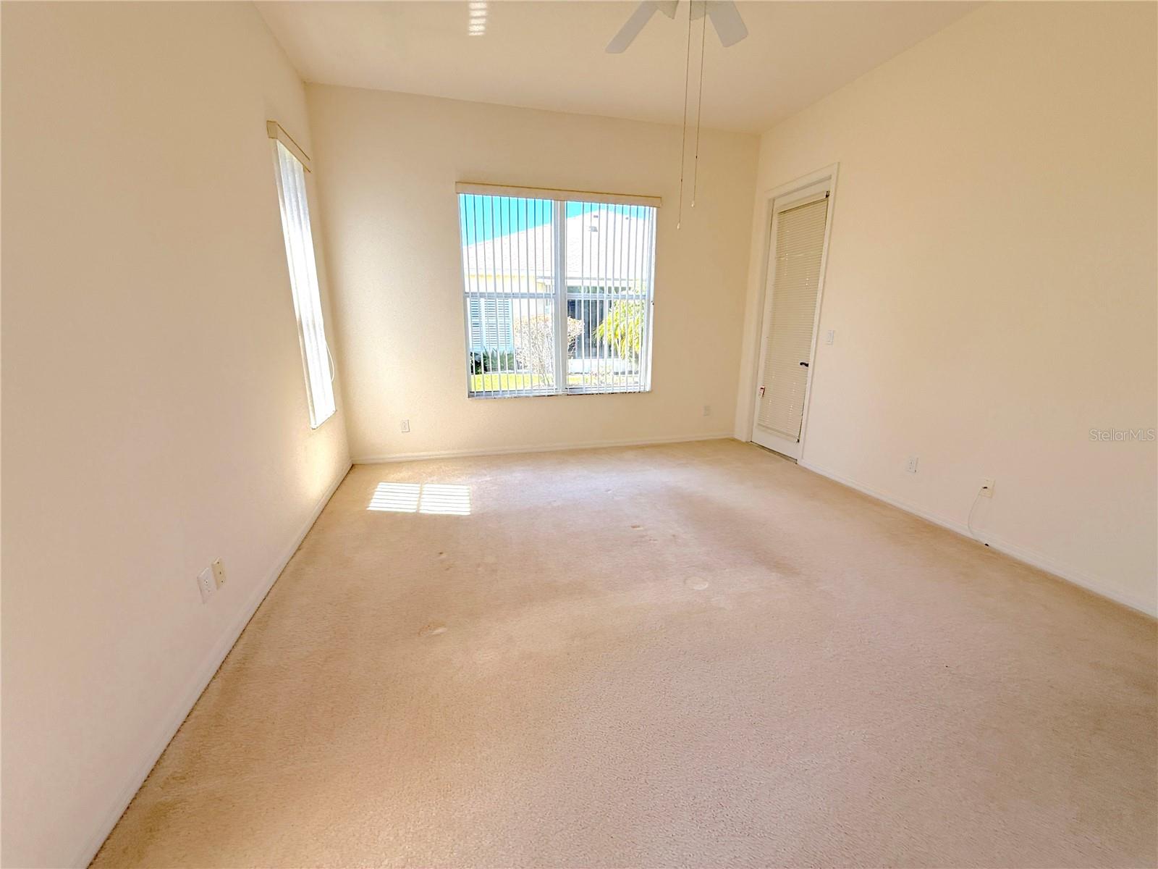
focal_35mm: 14
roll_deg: +0.0
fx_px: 468
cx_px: 579
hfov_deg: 102.1
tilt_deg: -13.7
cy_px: 434
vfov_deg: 85.7
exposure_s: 1/383
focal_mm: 2.22
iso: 64
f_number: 2.2
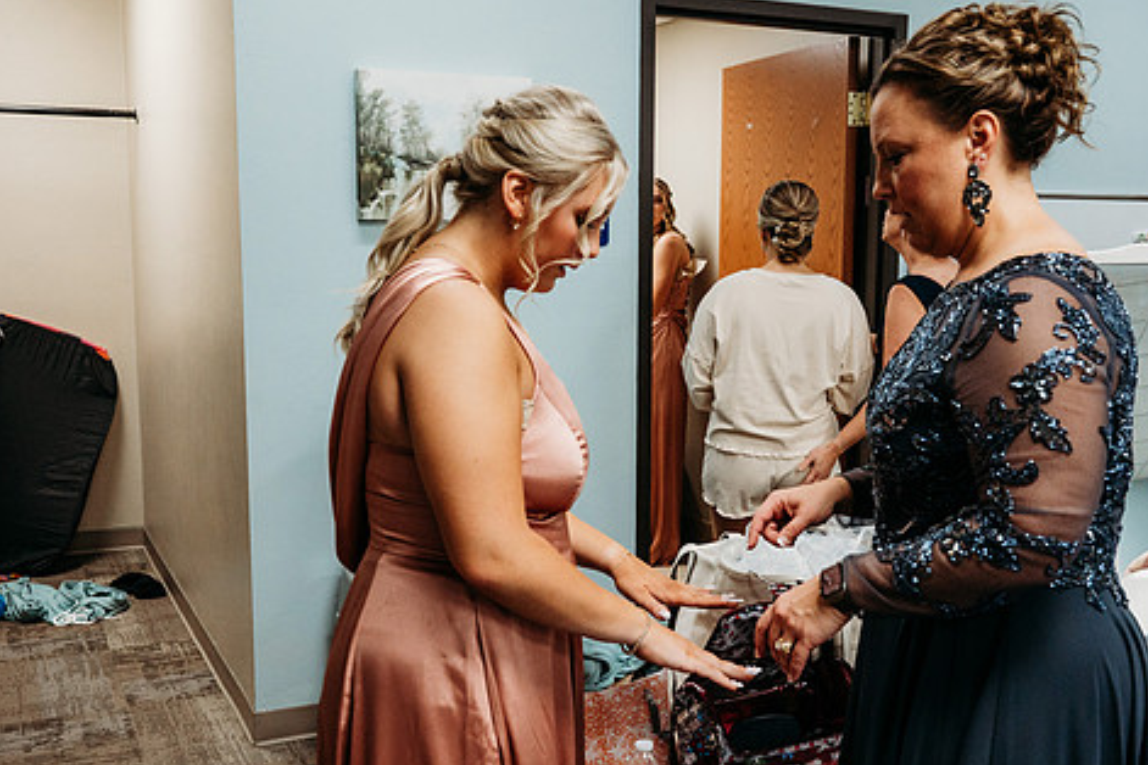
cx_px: 585
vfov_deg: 33.4
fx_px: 1275
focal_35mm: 40
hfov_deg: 48.5
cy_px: 407
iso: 2000
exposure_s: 1/160
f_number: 5.6
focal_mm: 32.5
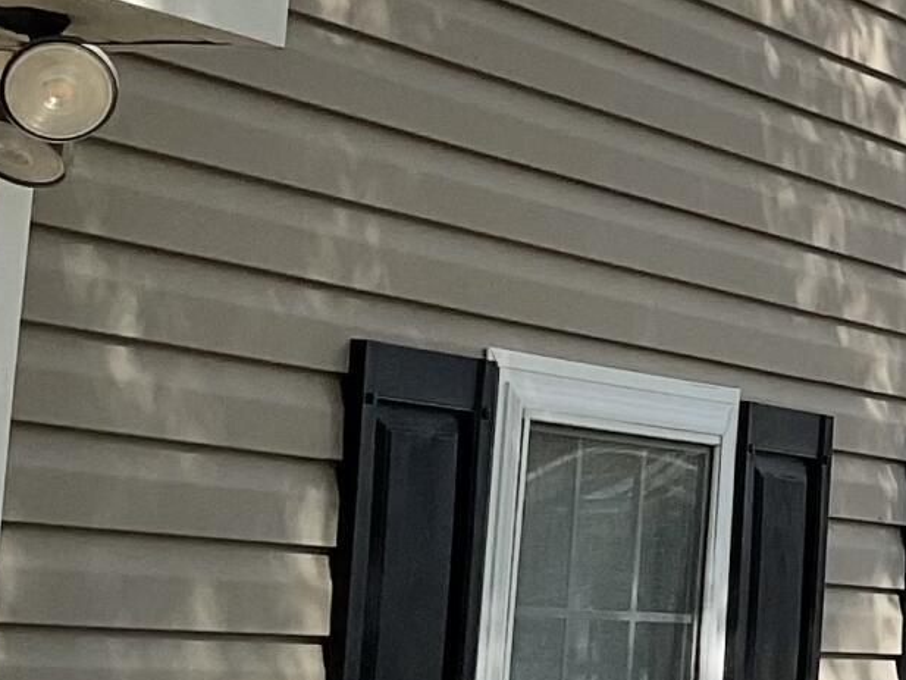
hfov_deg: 12.8
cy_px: 4
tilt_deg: +11.6
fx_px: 3691
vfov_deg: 10.4
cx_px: 1596
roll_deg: +0.2
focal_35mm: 141
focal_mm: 3
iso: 16
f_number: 1.8
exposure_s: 1/2427
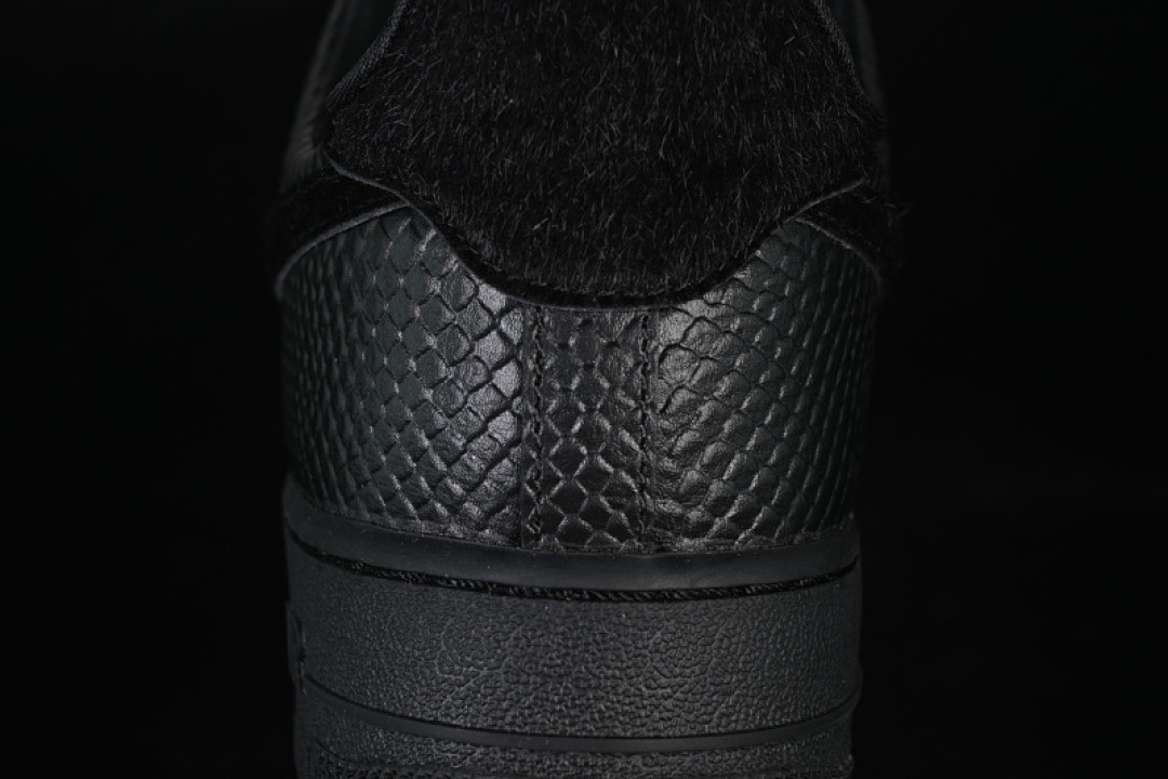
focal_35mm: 75
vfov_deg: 18.2
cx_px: 584
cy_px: 390
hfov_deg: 27.0
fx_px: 2433
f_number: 6.3
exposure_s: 1/40
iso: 160
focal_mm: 50
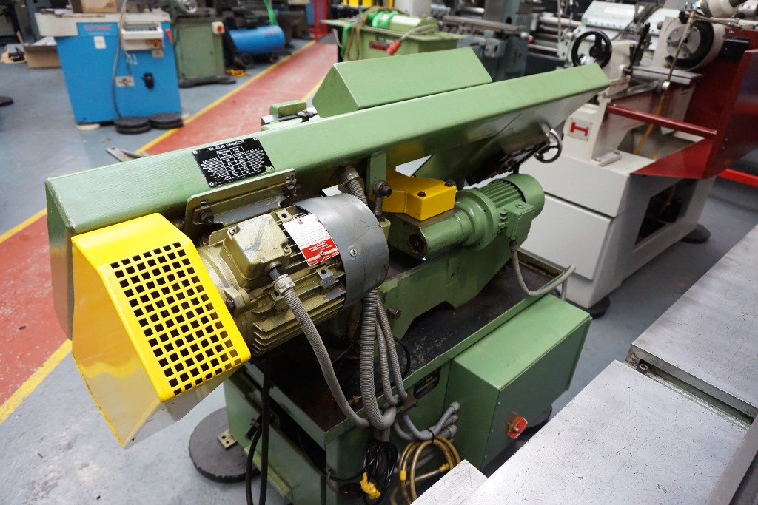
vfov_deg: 53.1
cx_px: 379
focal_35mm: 24
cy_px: 252
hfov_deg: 73.7
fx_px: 505
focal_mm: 16
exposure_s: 1/160
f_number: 3.5
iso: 1600
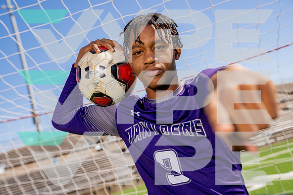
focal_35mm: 43
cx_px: 146
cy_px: 98
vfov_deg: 31.2
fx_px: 350
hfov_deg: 45.4
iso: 100
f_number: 4
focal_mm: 43
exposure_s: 1/1000
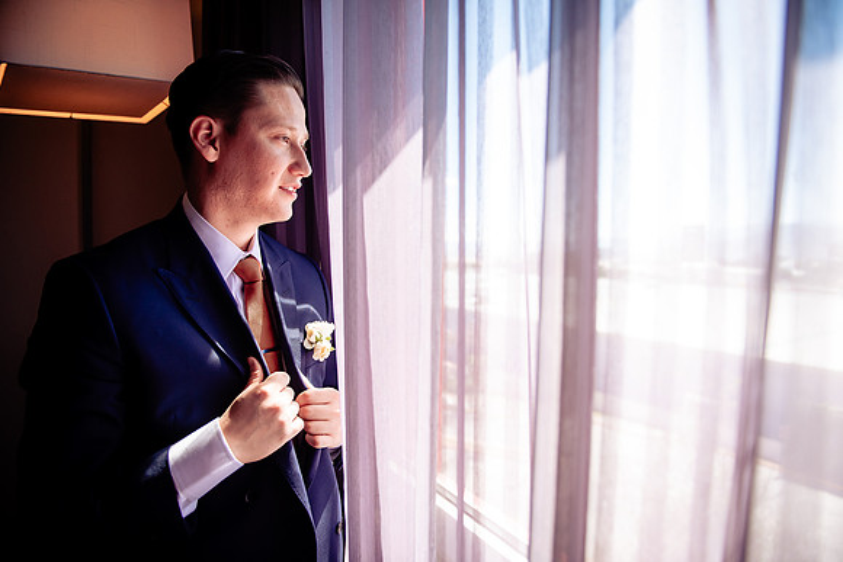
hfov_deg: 73.7
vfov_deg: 53.2
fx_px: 562
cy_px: 281
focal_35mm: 24
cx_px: 422
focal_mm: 24
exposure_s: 1/640
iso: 250
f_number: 2.8
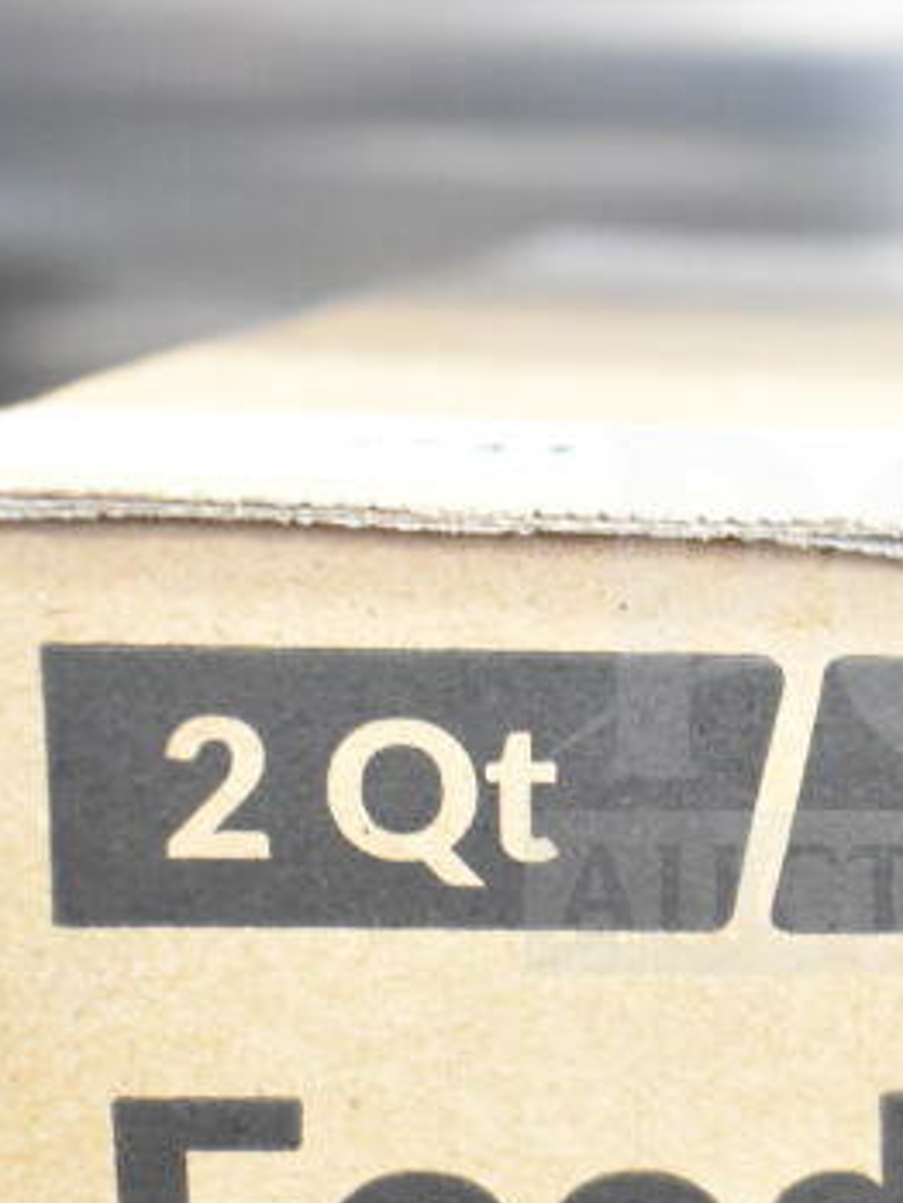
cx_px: 910
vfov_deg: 28.5
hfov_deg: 20.9
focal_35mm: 68
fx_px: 2364
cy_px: 700
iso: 5000
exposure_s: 1/30
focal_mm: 18
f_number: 3.5
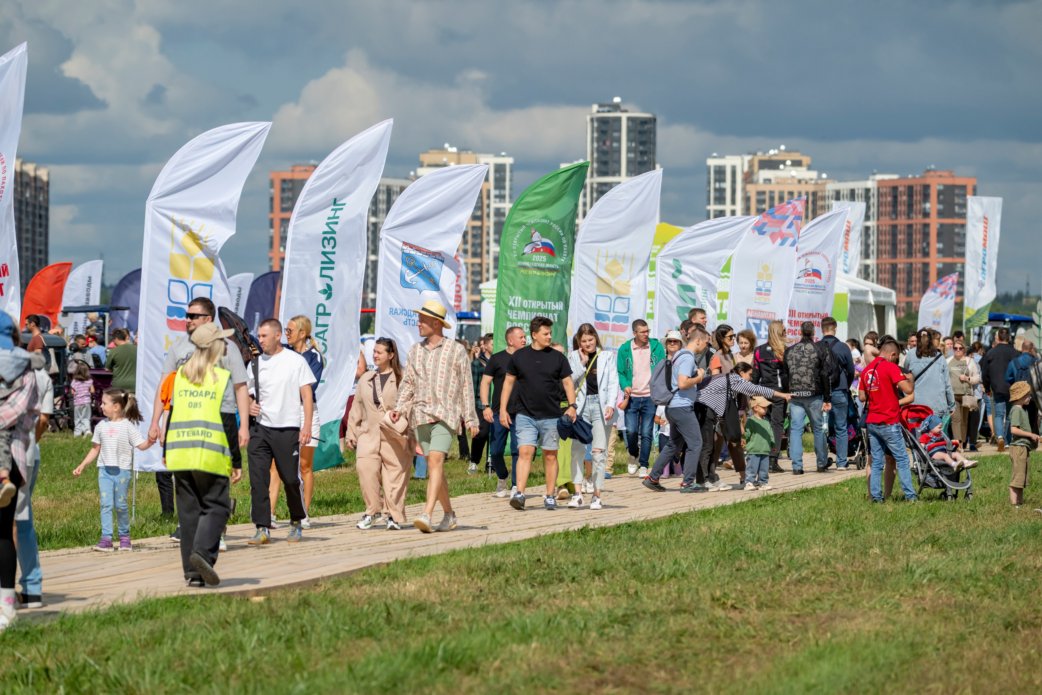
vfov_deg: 6.5
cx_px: 521
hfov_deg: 9.8
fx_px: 6078
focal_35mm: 210
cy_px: 348
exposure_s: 1/6400
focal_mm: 210
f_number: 5.6
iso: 1000
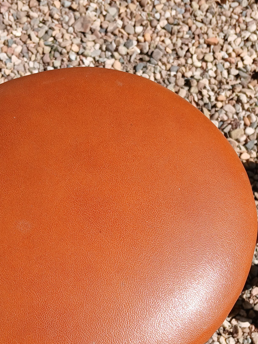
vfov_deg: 38.3
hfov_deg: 29.5
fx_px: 487
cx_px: 91
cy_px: 238
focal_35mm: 49
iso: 20
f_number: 1.8
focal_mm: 3.98
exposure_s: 1/545
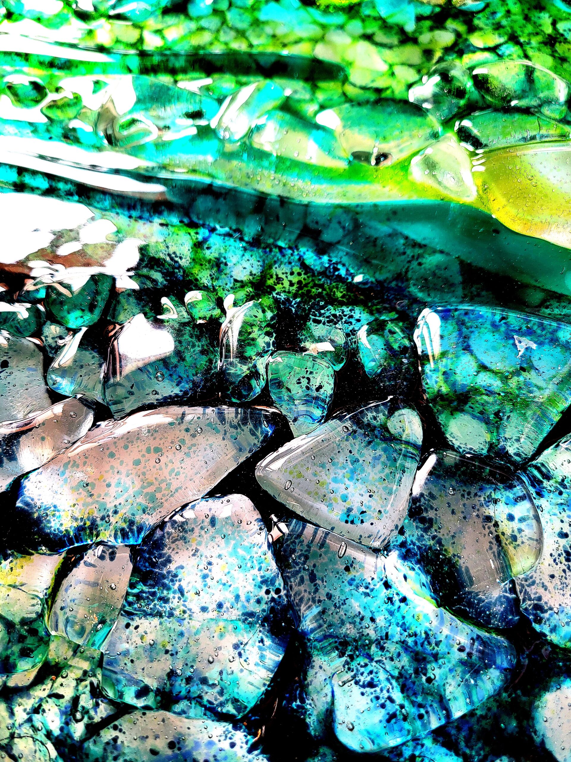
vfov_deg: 67.3
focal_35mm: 26
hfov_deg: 53.1
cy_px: 381
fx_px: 572
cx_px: 286
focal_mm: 5.4
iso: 50
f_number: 1.8
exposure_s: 1/101
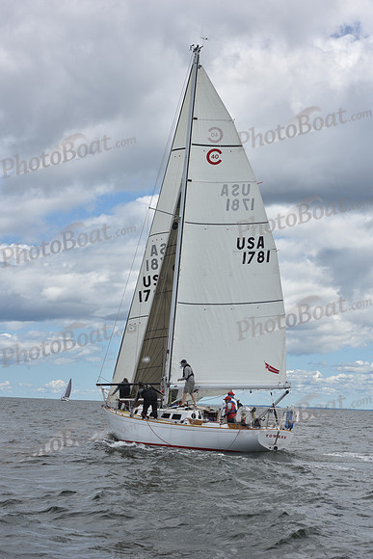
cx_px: 186
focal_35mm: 70
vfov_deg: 28.8
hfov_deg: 19.5
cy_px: 280
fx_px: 1087
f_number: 10
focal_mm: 70
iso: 250
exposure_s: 1/800
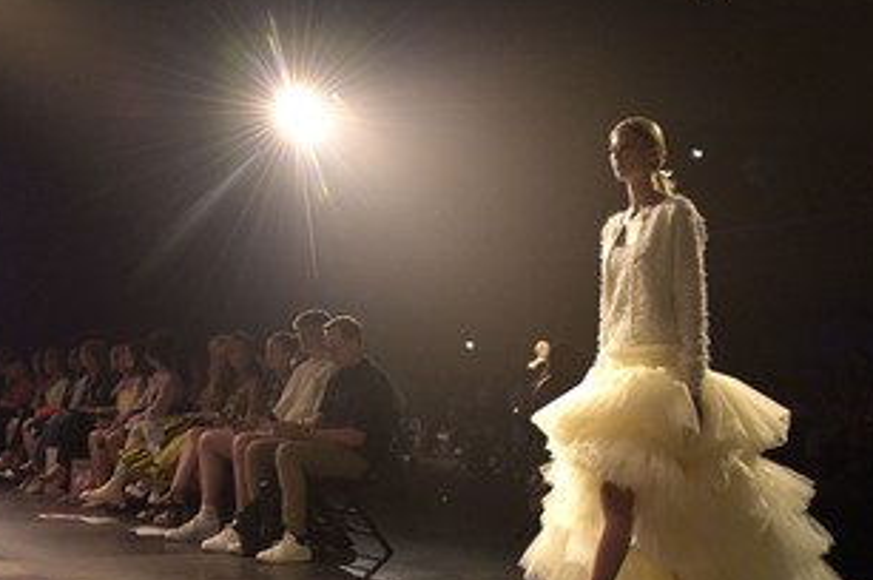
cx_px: 417
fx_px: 1211
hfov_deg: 39.6
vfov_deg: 26.8
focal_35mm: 50
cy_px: 387
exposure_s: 1/640
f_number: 5.6
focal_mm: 34
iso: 8000
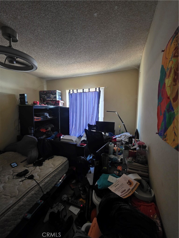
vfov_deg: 106.2
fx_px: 90
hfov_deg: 89.9
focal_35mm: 13
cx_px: 90
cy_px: 119
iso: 800
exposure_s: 1/60
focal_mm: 2.2
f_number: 1.9
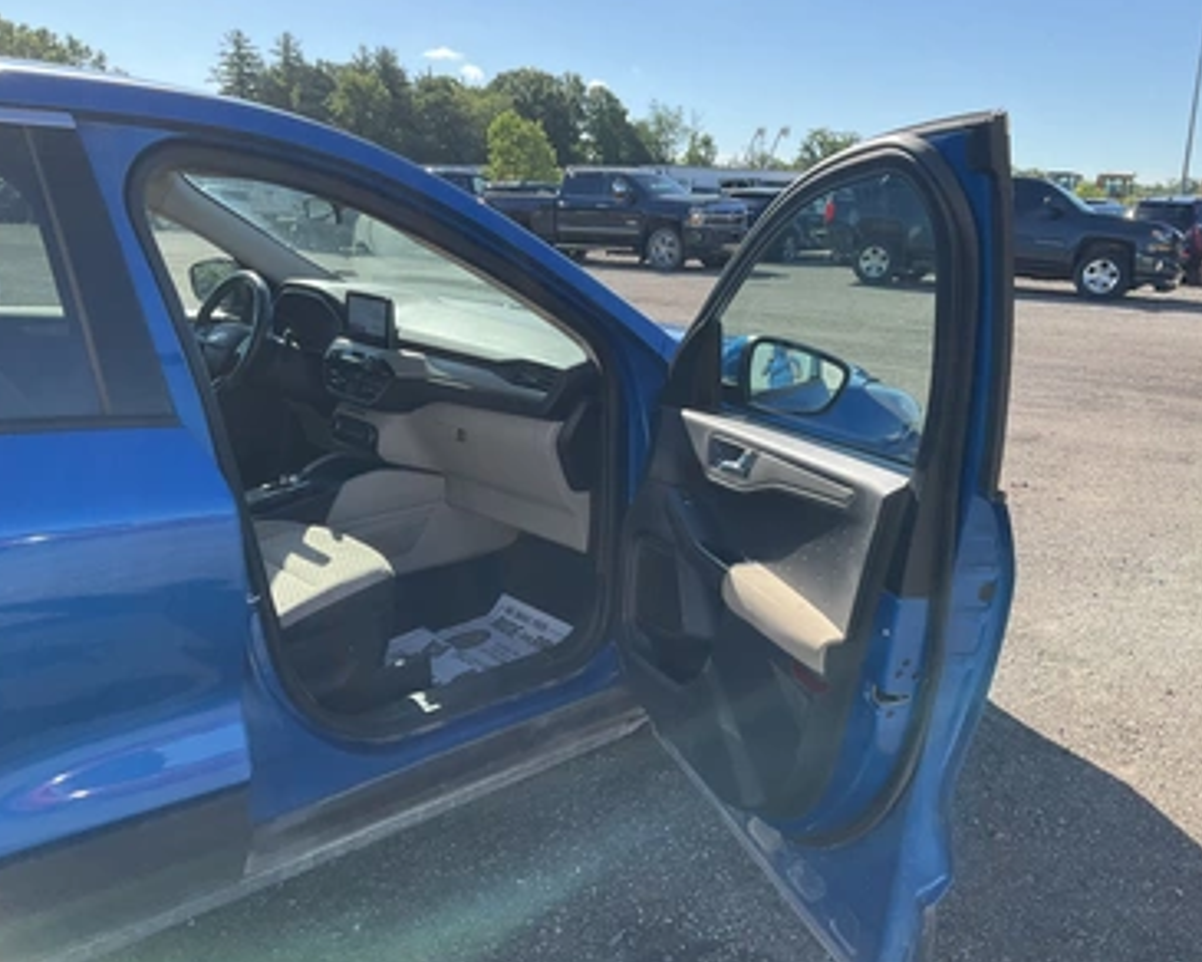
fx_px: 1103
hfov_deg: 57.1
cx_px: 636
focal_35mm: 31
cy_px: 474
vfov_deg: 47.1
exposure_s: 1/691
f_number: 1.8
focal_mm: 3
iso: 25
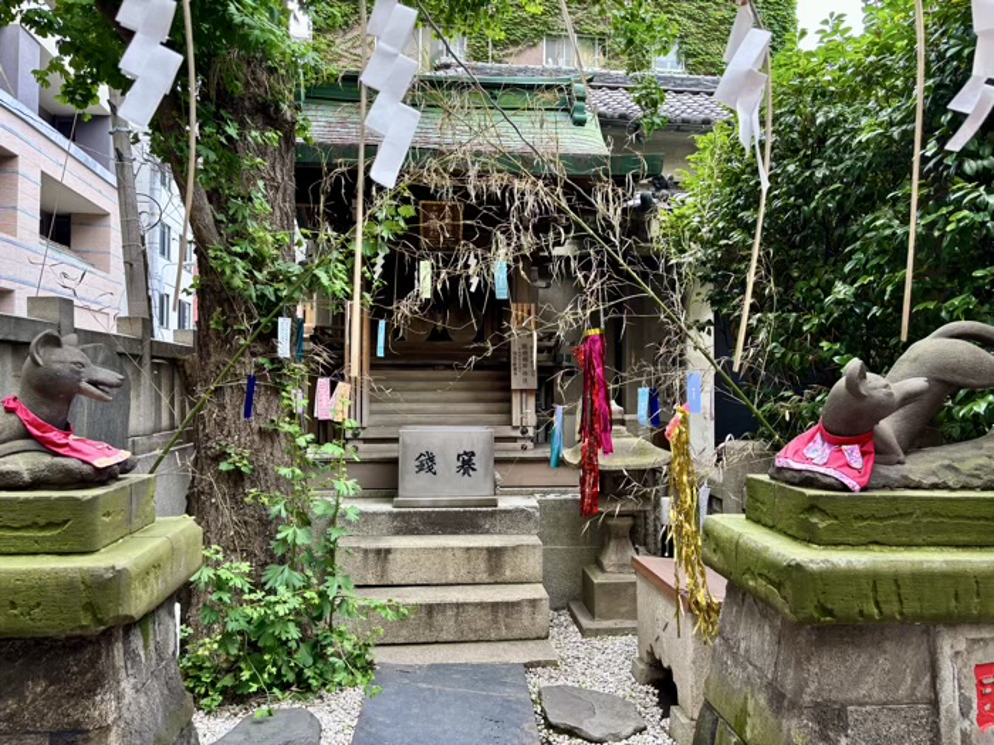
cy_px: 372
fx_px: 747
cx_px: 497
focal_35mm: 26
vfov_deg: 53.1
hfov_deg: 67.3
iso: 64
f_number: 1.6
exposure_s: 1/121
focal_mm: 5.96
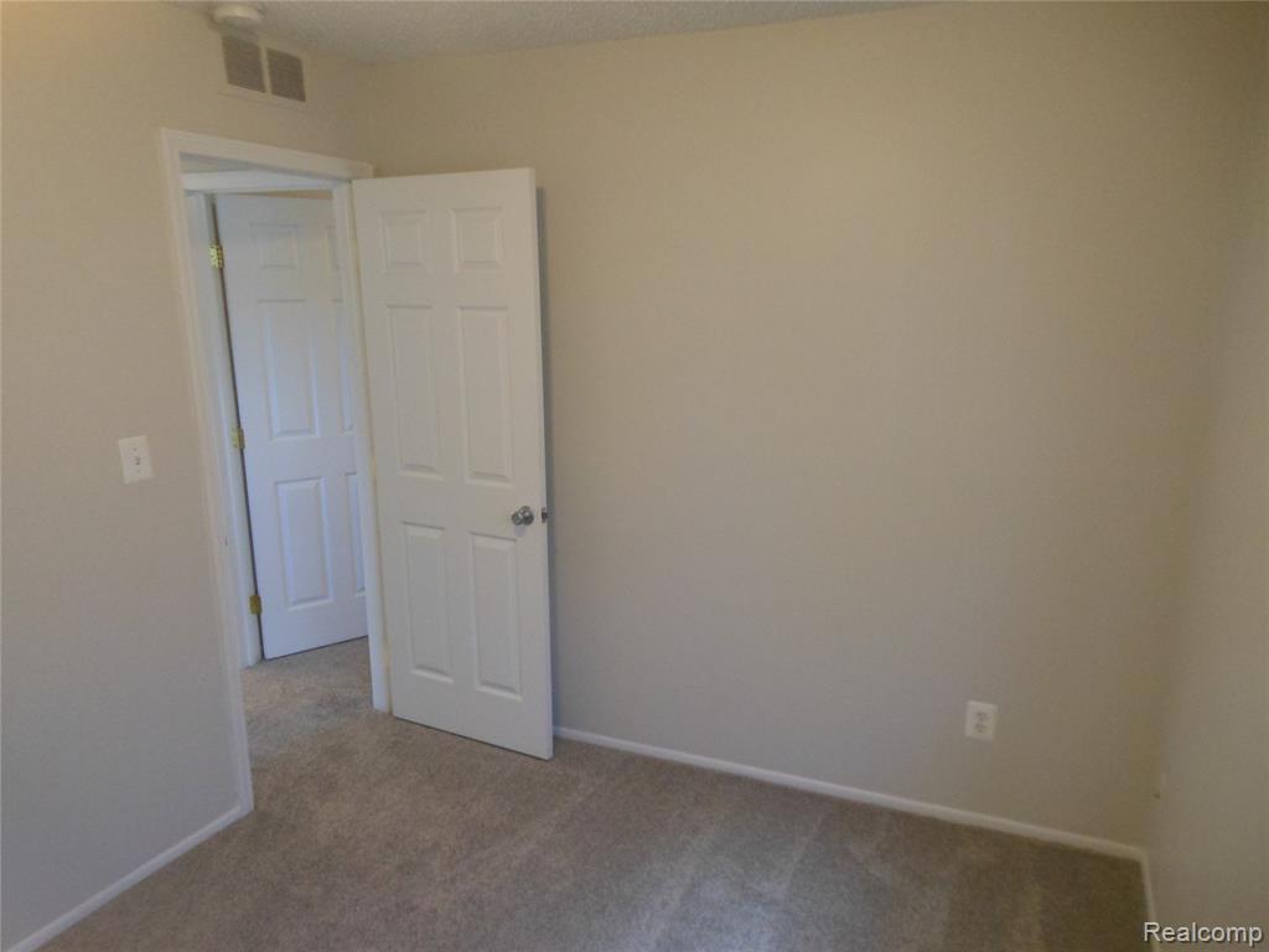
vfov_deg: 54.9
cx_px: 634
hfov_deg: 69.4
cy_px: 476
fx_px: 916
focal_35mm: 25
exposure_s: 1/40
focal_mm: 4.5
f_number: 3.2
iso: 400
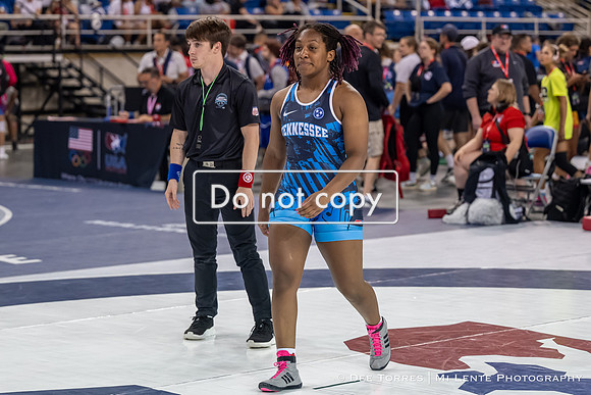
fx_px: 1842
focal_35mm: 112
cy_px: 137
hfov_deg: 18.2
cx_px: 267
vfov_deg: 12.2
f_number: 2.8
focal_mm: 85
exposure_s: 1/800
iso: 2200
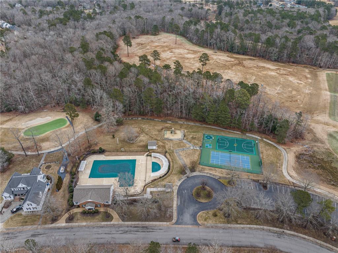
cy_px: 126
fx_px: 234
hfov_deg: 71.6
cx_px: 169
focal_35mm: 24
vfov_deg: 56.7
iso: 100
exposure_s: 1/200
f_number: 4
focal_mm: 12.29
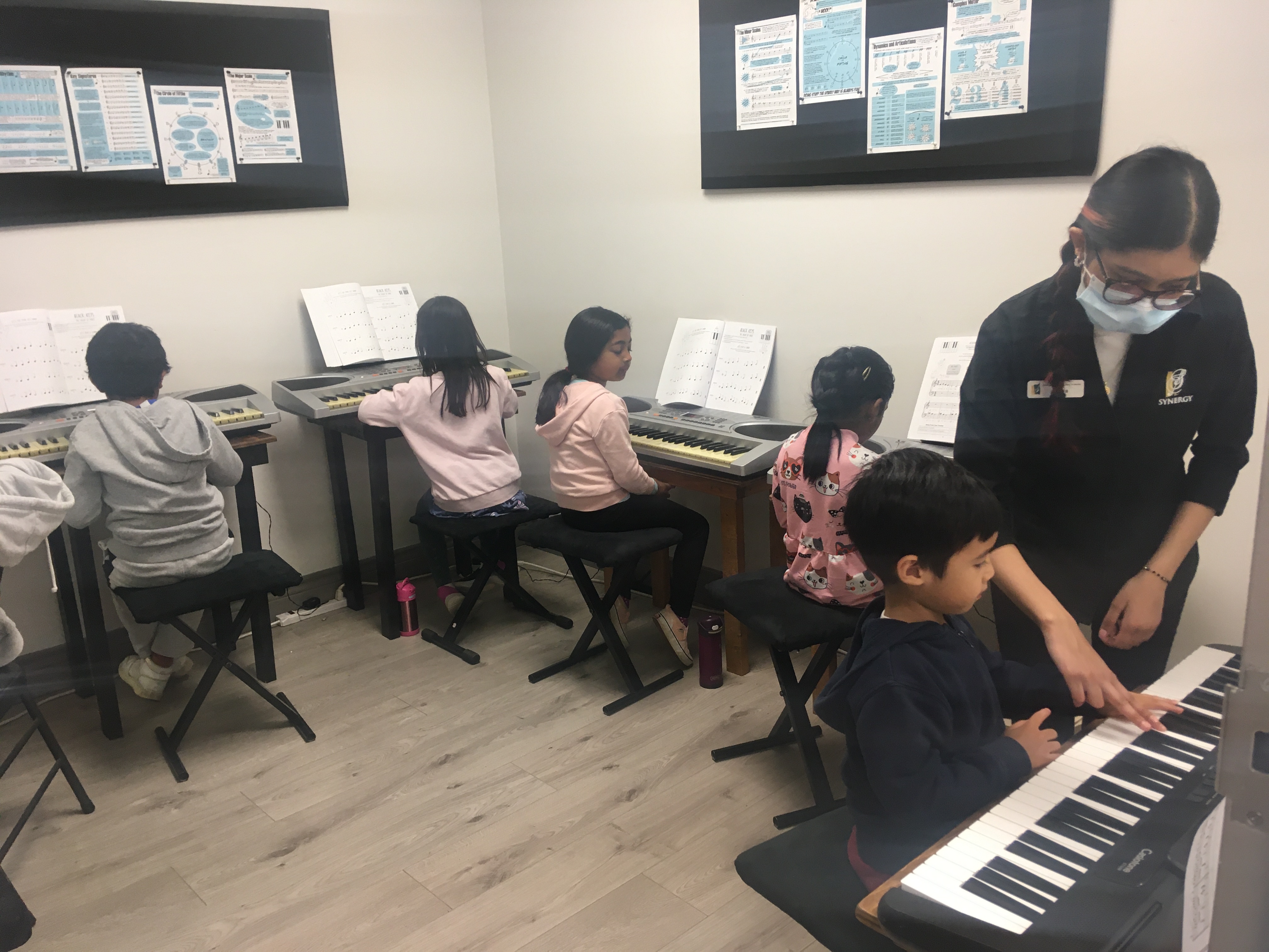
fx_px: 1063
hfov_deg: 61.7
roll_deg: +2.5
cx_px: 634
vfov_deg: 48.2
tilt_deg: -15.6
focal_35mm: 29
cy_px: 476
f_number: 2.2
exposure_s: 1/30
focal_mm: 4.15
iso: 64
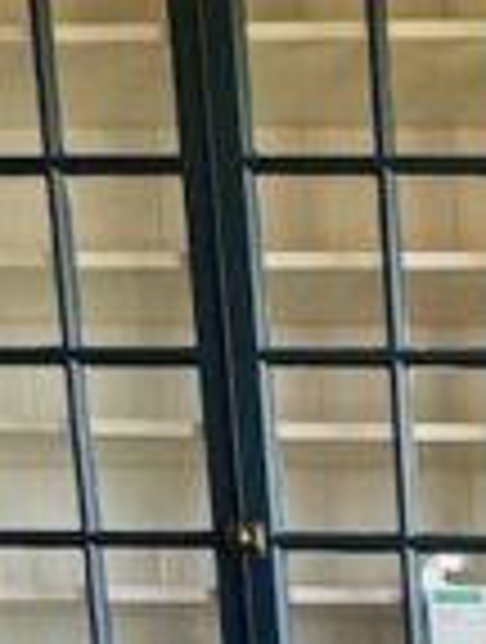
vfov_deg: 16.8
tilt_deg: -11.7
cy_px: 1099
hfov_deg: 12.2
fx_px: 1864
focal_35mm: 100
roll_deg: -0.8
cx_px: 1116
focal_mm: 2.22
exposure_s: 1/99
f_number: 2.2
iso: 100
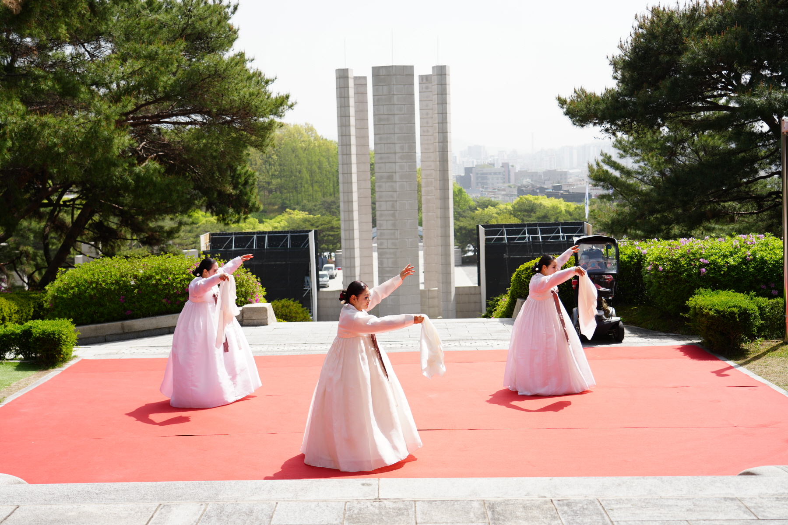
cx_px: 394
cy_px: 262
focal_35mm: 47
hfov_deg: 41.9
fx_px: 1029
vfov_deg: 28.6
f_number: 4
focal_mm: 47
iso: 125
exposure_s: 1/640
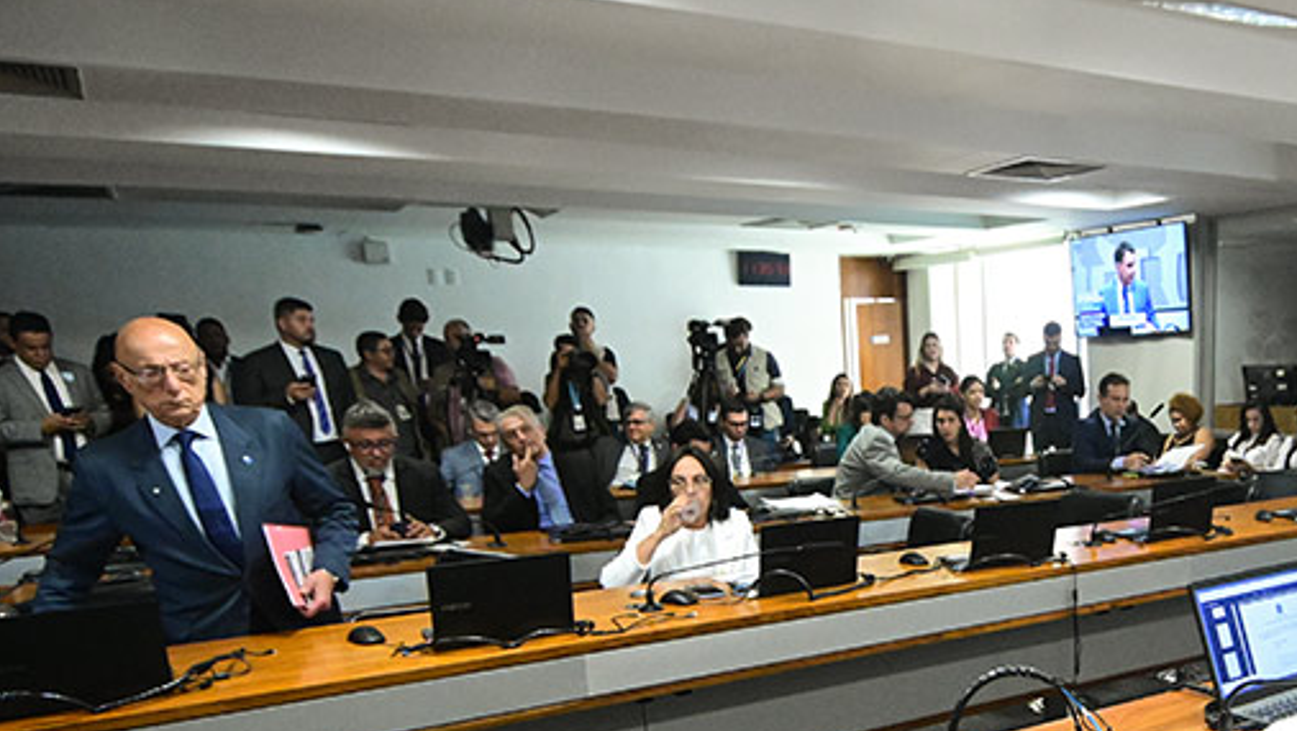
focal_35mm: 32
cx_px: 1036
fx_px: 1101
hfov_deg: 56.6
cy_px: 636
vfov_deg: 34.9
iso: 5000
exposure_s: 1/200
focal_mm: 12
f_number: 4.5
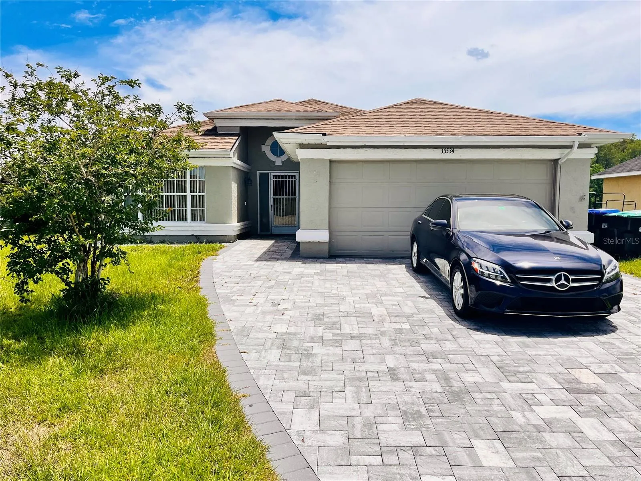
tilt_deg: -3.9
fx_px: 481
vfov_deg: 53.1
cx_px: 320
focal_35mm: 26
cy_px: 240
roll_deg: -0.2
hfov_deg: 67.3
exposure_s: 1/5848
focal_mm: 5.1
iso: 50
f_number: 1.6
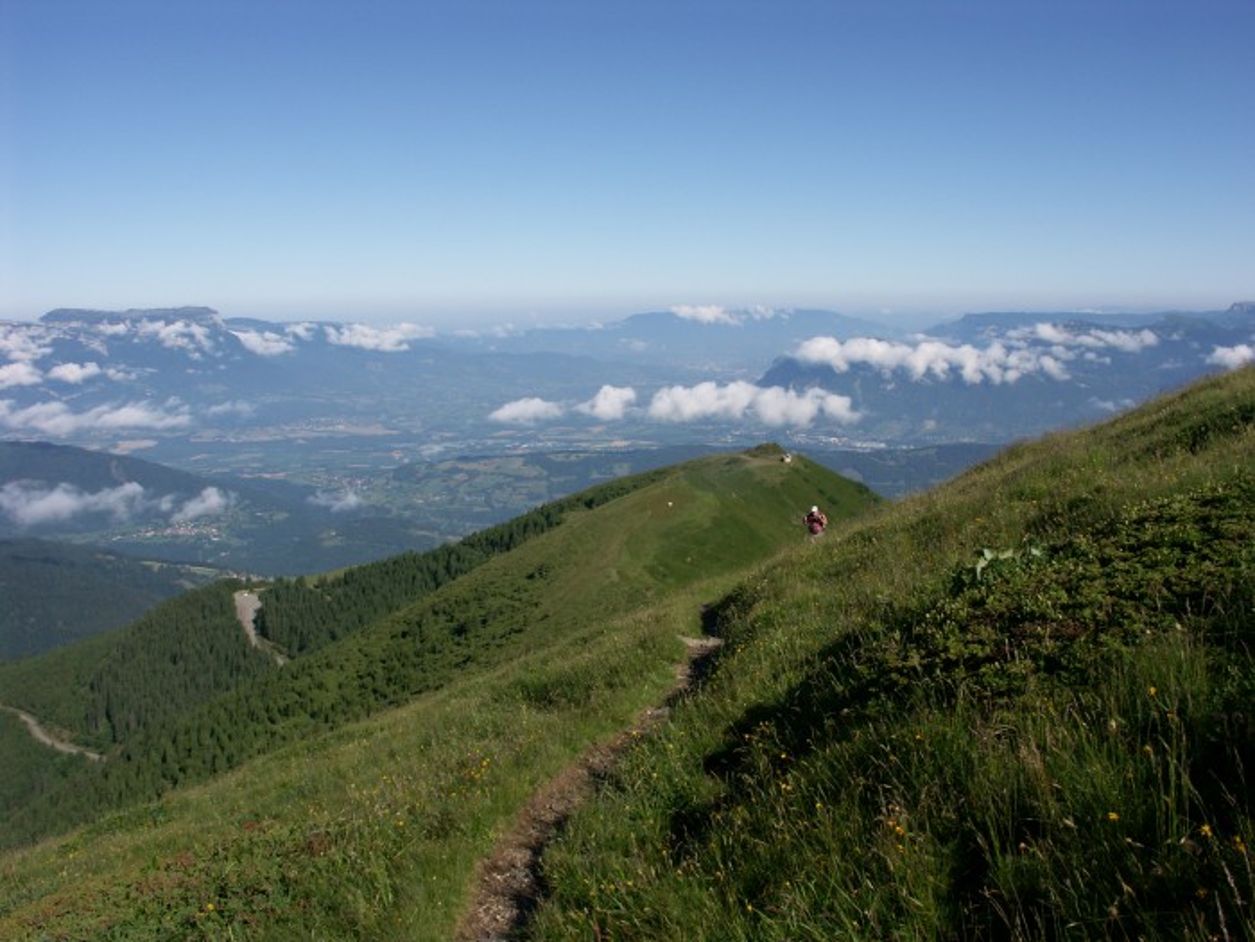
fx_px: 1124
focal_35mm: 31
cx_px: 628
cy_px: 471
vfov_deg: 45.4
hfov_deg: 58.4
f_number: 8
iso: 64
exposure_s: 1/400
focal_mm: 7.95
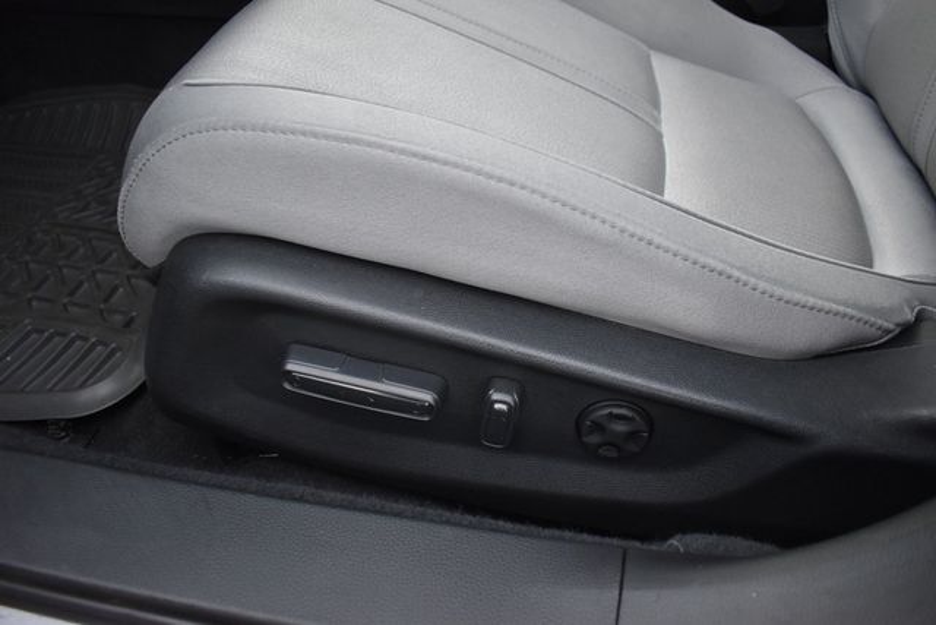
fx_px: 702
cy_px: 312
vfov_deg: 48.0
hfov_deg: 67.4
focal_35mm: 27
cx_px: 468
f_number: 3.5
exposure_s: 1/125
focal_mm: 18
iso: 1250
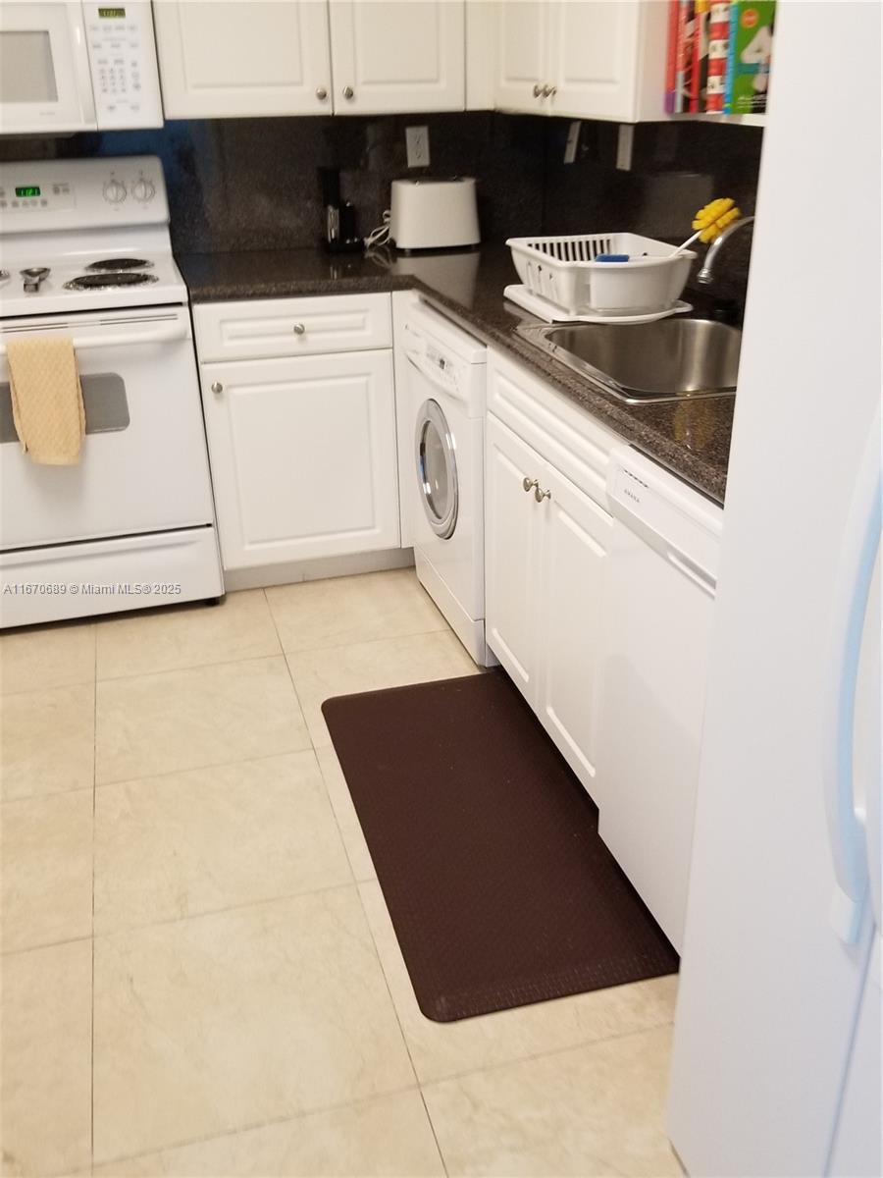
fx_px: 884
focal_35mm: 26
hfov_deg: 53.1
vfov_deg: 67.3
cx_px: 442
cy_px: 589
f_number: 1.7
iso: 160
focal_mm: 4.25
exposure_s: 1/30
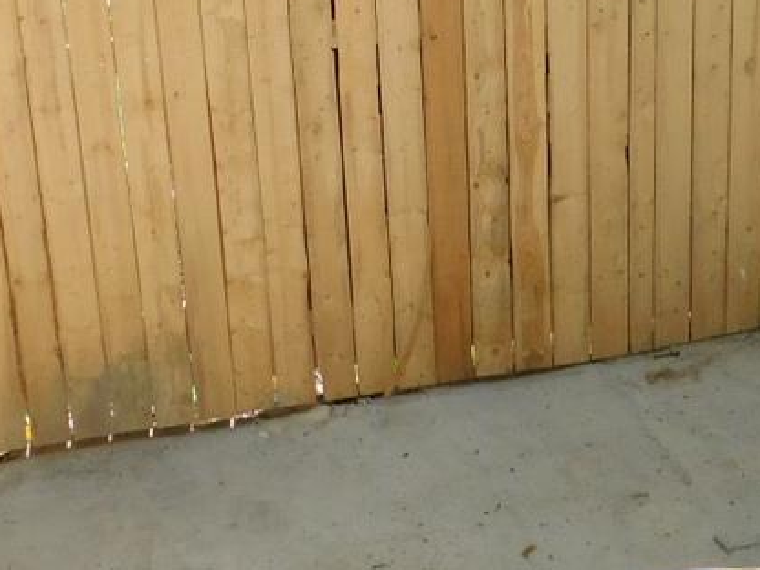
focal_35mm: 83
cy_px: 51
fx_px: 1822
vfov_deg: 17.5
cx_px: 391
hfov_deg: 23.6
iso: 125
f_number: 3
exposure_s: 1/400
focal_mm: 4.1
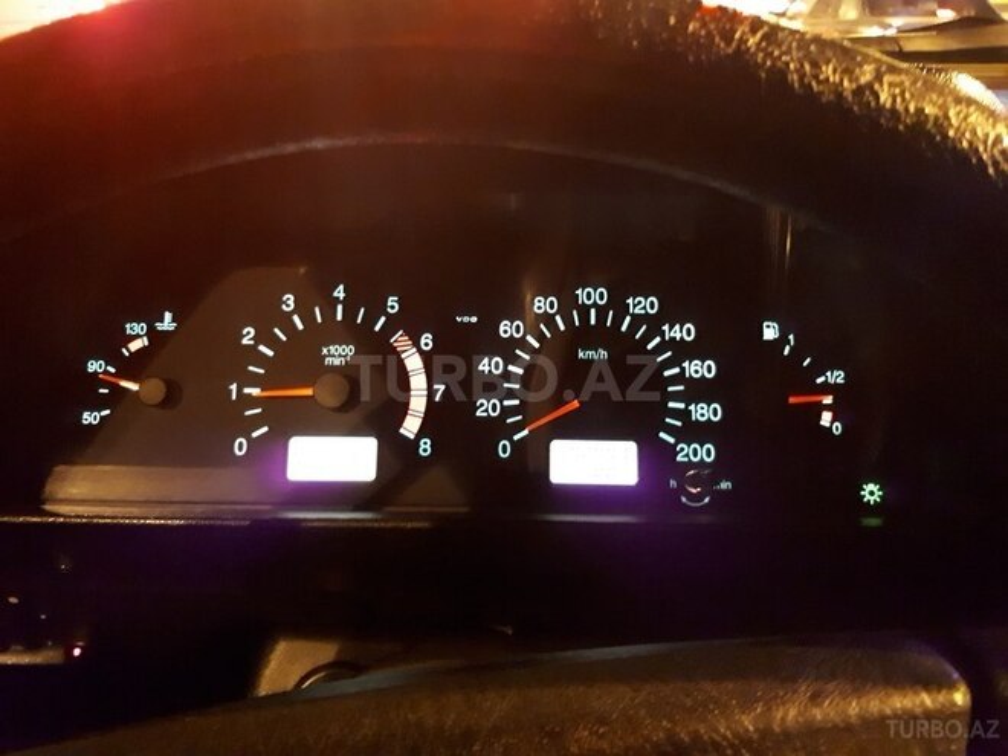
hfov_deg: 65.3
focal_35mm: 27
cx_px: 504
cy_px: 378
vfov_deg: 51.4
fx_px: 786
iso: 1600
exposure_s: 1/10
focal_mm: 3.6
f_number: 1.9
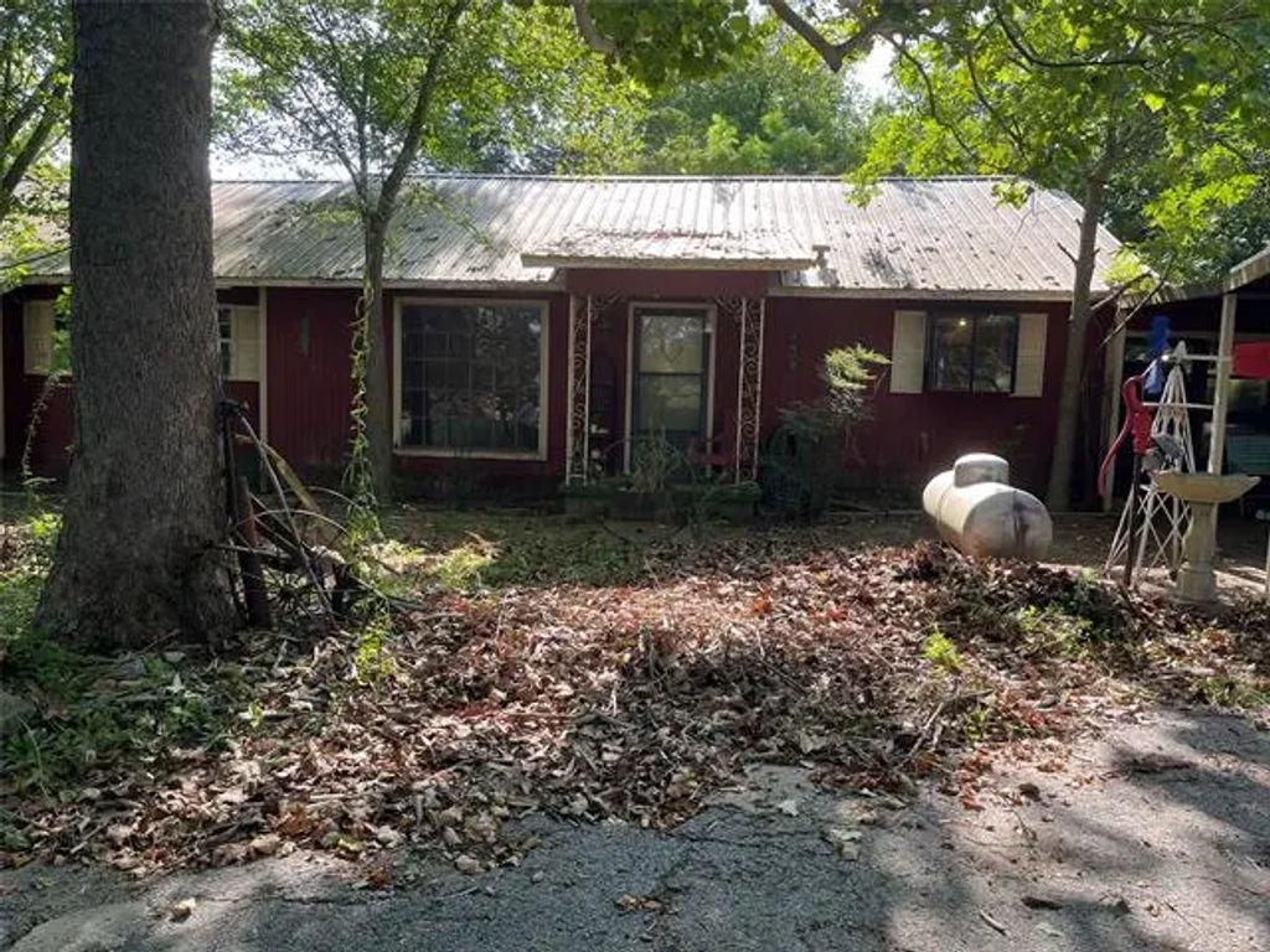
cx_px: 635
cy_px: 476
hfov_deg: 67.3
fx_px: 954
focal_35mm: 26
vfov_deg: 53.1
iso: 50
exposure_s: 1/418
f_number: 1.6
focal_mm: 5.1
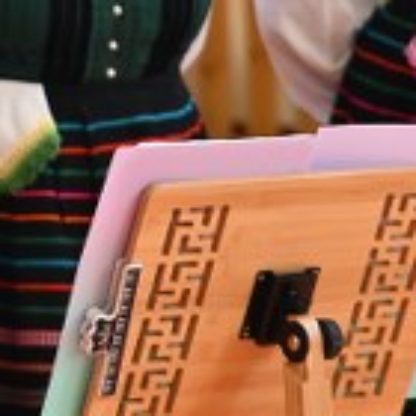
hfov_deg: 3.9
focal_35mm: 446
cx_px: -631
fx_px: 6064
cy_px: -202
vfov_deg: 3.9
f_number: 2.8
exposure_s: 1/125
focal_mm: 85
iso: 1000
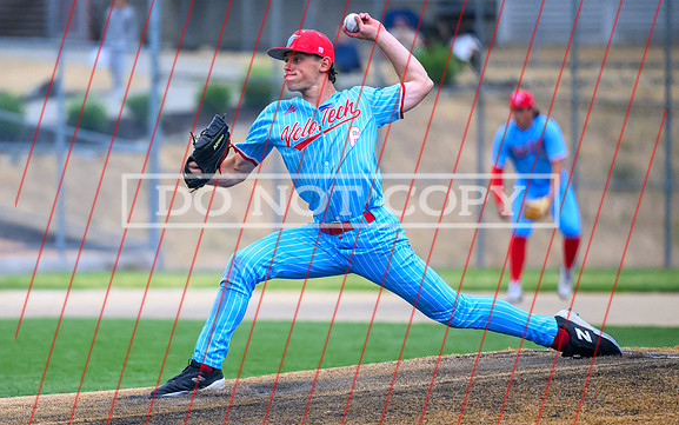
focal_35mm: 302
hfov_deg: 6.9
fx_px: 5590
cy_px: 229
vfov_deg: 4.4
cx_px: 268
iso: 2200
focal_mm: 200
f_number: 2.8
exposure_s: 1/3200
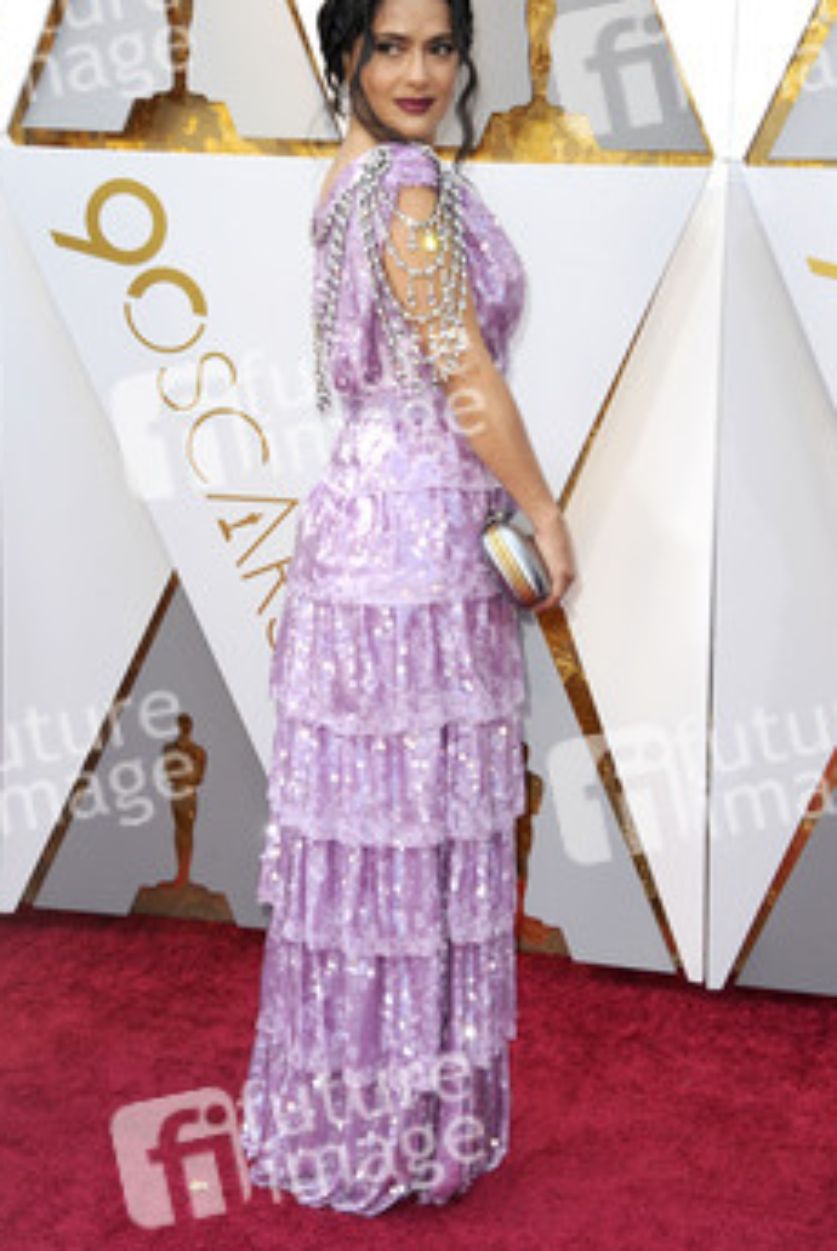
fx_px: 2749
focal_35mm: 79
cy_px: 596
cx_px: 406
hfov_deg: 17.3
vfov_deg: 25.6
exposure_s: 1/250
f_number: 8
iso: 1000
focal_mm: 68
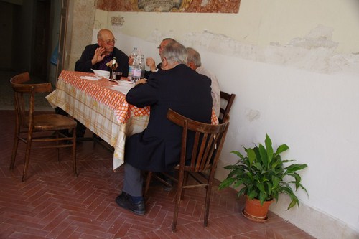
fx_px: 329
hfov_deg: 57.2
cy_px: 120
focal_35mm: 33
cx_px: 180
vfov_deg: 39.9
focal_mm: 22
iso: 500
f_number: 6.3
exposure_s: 1/60
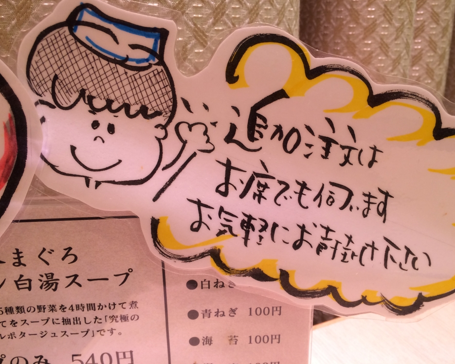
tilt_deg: -19.9
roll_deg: -0.5
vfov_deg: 47.1
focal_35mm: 31
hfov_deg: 57.2
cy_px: 182
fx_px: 417
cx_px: 236
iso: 80
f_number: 2.2
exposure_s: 1/30
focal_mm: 4.15
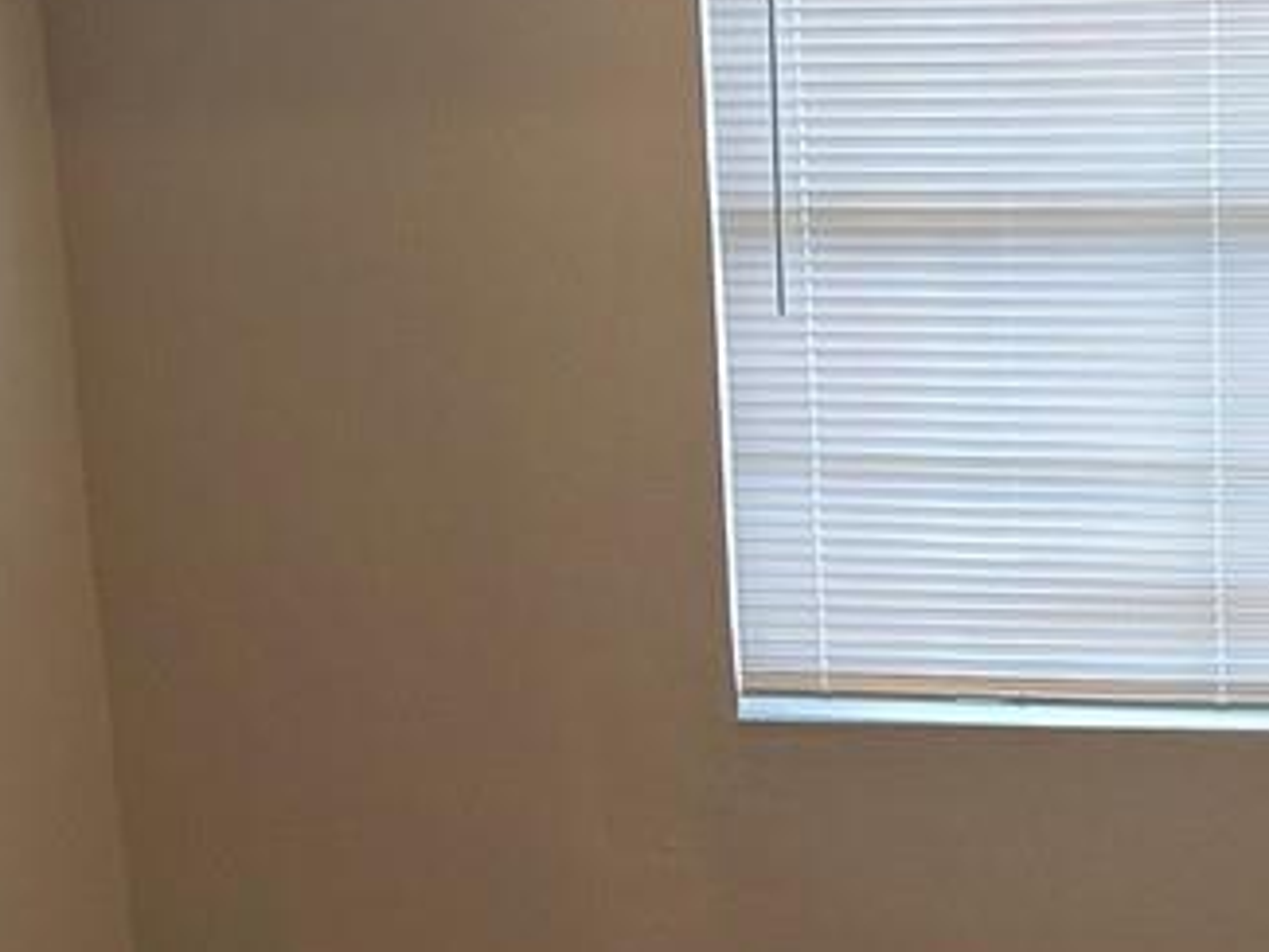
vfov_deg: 22.8
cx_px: 1175
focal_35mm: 64
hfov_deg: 28.9
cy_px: 659
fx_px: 2347
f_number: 2.2
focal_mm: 2.2
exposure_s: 1/60
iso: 125
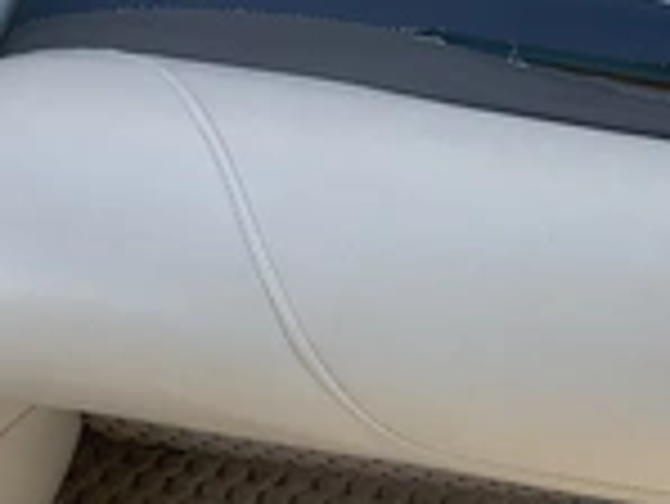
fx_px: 1511
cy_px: 54
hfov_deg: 24.1
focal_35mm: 78
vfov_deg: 18.6
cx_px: 648
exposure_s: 1/509
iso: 25
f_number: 1.8
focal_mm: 3
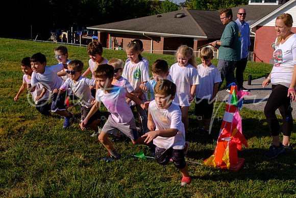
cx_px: 132
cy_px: 105
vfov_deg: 31.1
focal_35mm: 43
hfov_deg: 45.2
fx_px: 355
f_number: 2.8
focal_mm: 18.2
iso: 200
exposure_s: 1/3500
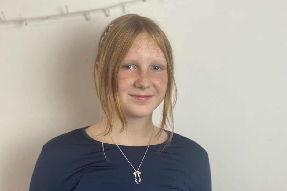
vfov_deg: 24.6
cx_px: 146
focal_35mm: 55
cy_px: 104
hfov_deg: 36.3
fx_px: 438
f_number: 2
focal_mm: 6
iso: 100
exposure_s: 1/100
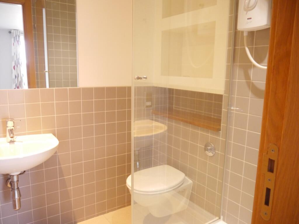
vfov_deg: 49.7
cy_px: 112
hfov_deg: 63.4
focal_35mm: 28
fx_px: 242
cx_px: 150
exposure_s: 1/60
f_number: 3.5
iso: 1600
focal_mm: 14
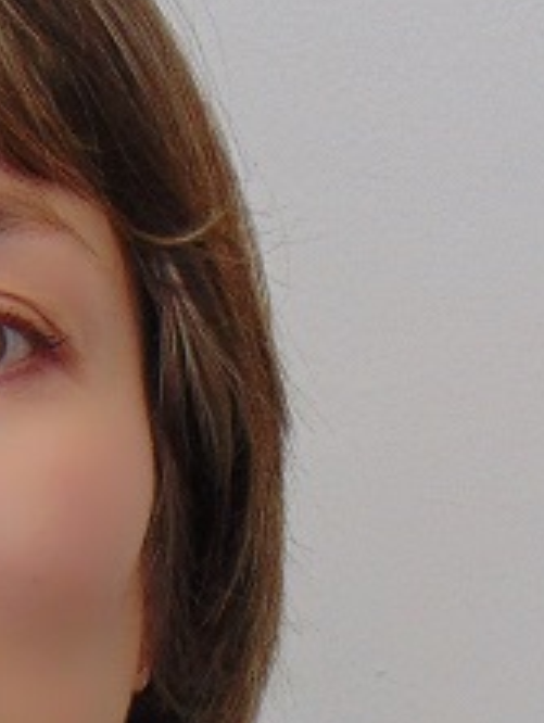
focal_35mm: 216
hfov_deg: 6.8
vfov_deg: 9.0
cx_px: -111
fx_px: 4517
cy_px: 974
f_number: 3.6
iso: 100
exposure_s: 1/30
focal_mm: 10.8
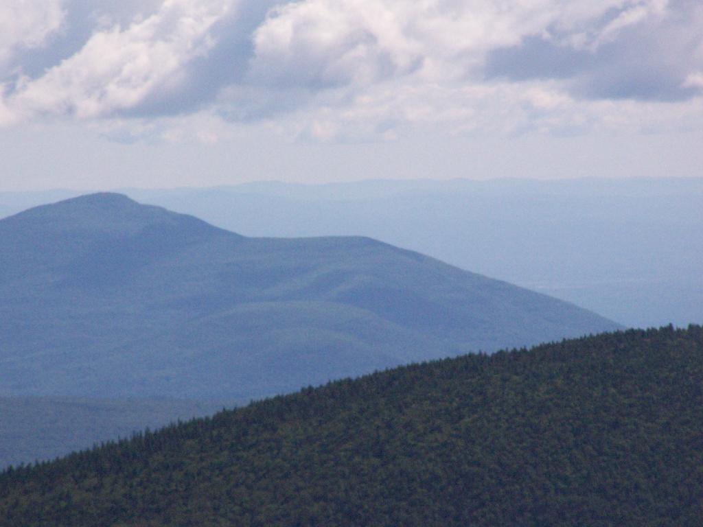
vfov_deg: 3.9
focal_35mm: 380
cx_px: 352
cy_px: 264
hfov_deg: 5.2
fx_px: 7717
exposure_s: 1/1600
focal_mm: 63
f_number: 7.1
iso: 400
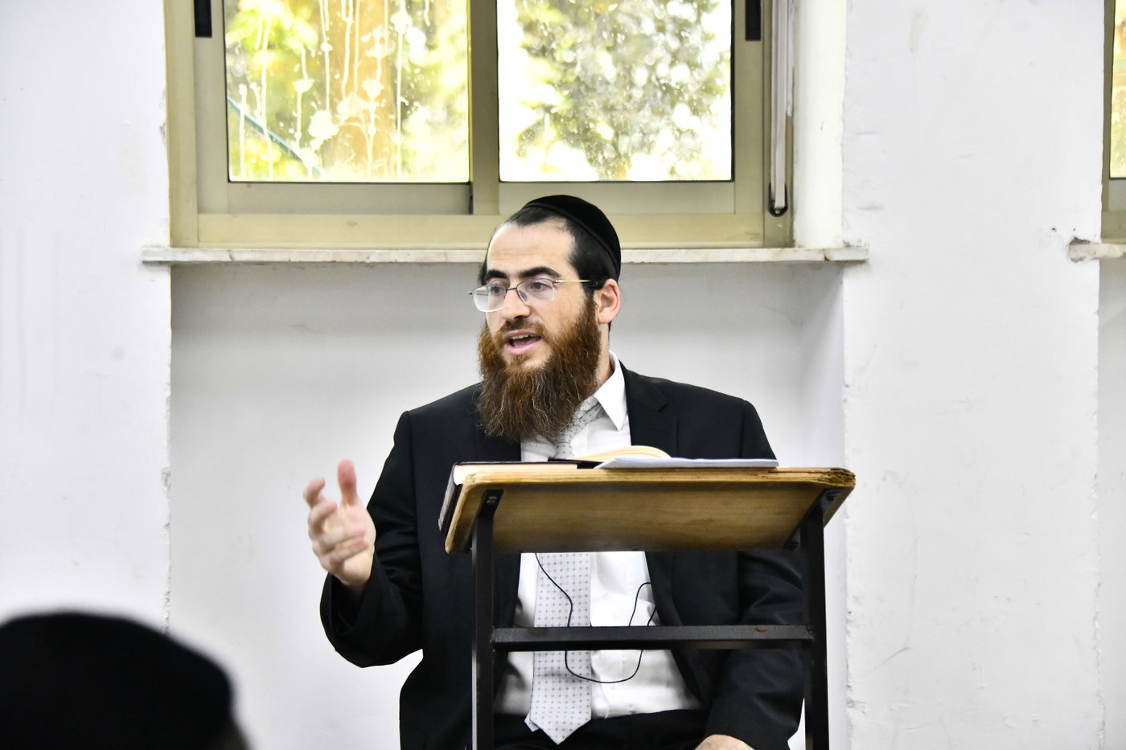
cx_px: 563
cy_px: 375
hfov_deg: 20.8
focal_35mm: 98
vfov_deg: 14.0
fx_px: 3065
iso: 4000
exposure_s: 1/320
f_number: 5.6
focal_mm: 98
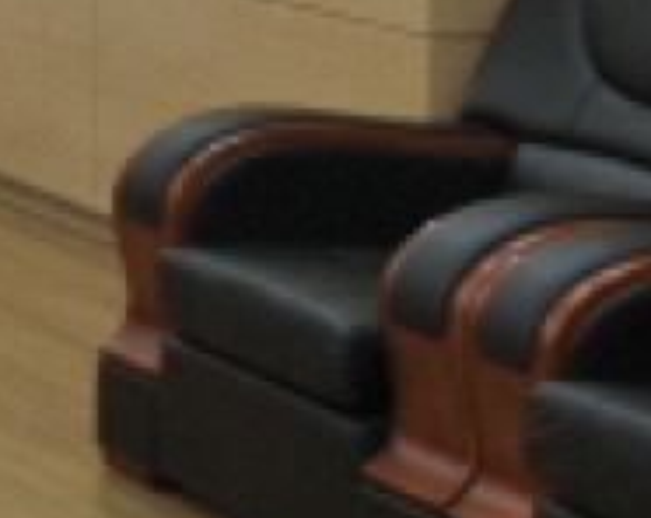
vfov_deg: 8.0
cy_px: -388
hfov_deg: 8.2
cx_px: -1554
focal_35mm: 186
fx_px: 3576
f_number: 5
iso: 1000
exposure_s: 1/60
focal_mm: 23
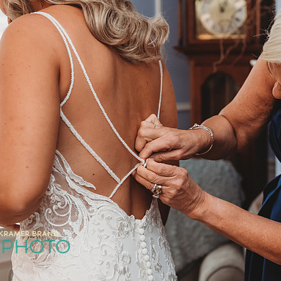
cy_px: 140
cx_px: 164
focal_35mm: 90
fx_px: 827
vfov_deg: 19.3
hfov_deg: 19.3
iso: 2000
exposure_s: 1/200
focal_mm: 70
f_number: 5
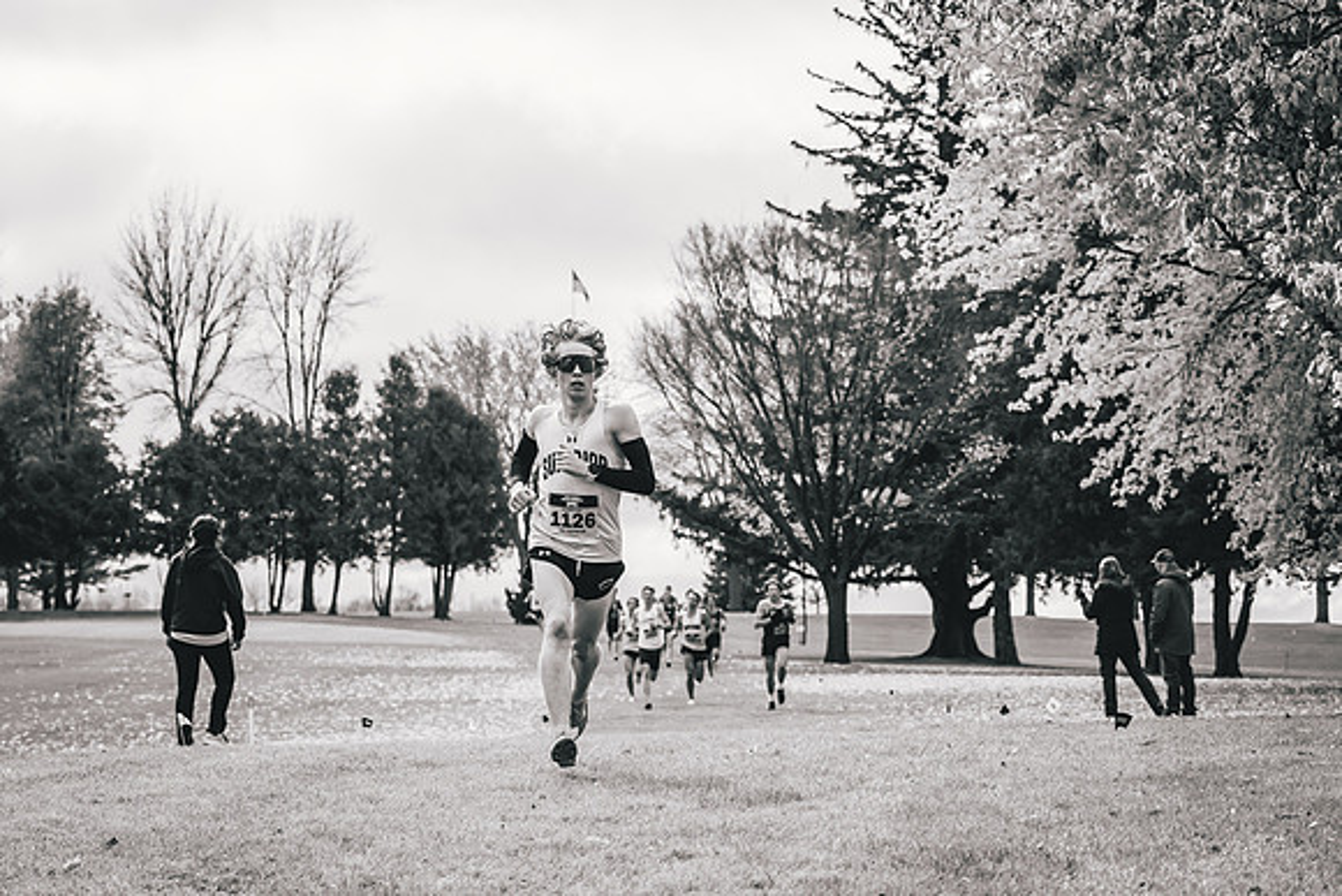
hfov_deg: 17.8
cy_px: 509
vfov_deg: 11.9
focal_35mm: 115
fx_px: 4280
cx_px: 572
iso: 400
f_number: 6.3
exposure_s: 1/1250
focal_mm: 100
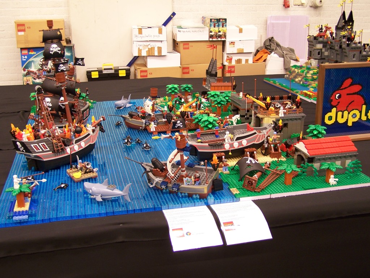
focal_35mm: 40
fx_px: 428
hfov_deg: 46.8
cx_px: 185
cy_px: 139
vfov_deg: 36.0
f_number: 2.8
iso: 80
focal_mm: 6.7
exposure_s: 1/2
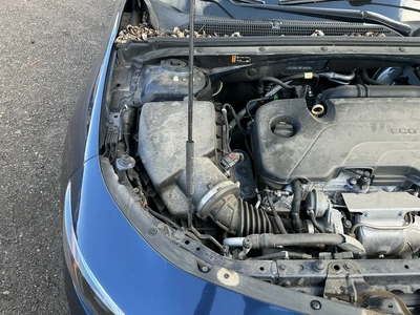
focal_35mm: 28
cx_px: 210
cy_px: 158
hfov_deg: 63.4
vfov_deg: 49.7
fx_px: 340
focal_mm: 3
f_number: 1.8
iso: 25
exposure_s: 1/122
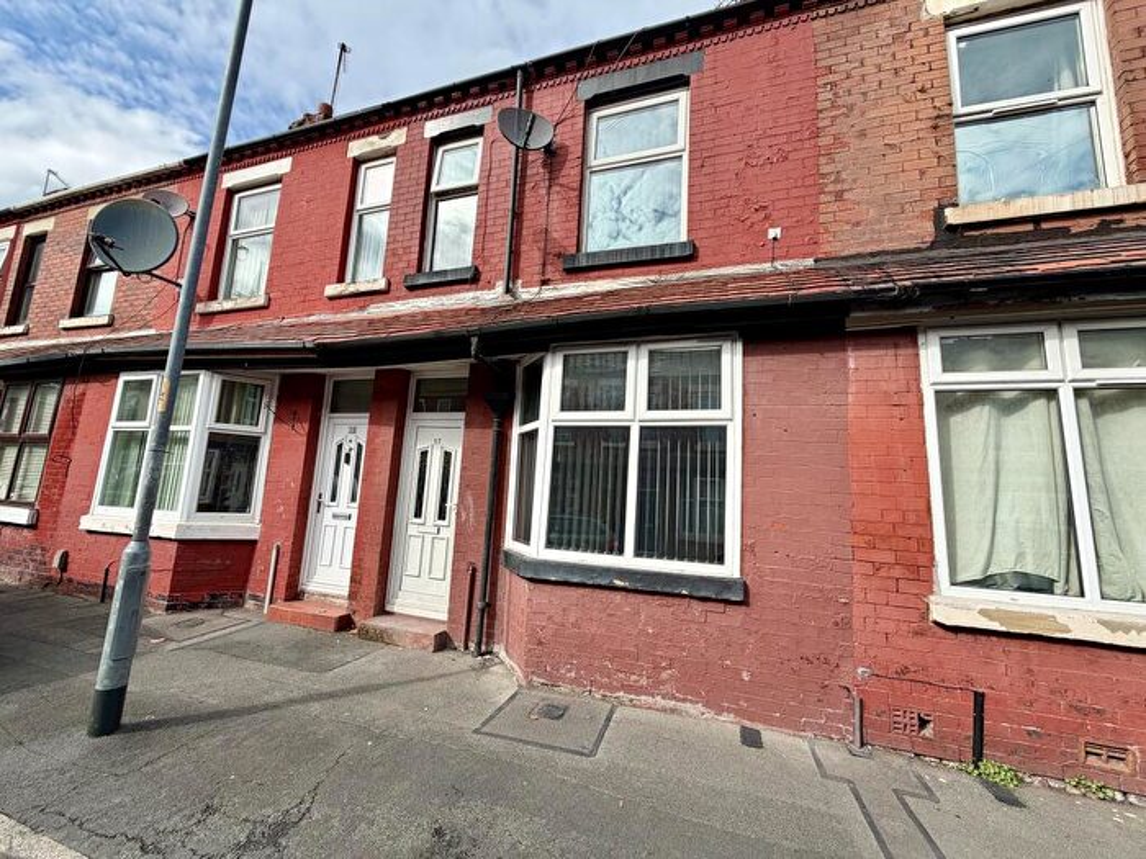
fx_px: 463
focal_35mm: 14
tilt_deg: +9.4
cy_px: 430
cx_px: 573
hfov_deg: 102.1
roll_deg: -1.9
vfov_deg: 85.7
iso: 32
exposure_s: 1/770
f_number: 2.2
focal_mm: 2.22
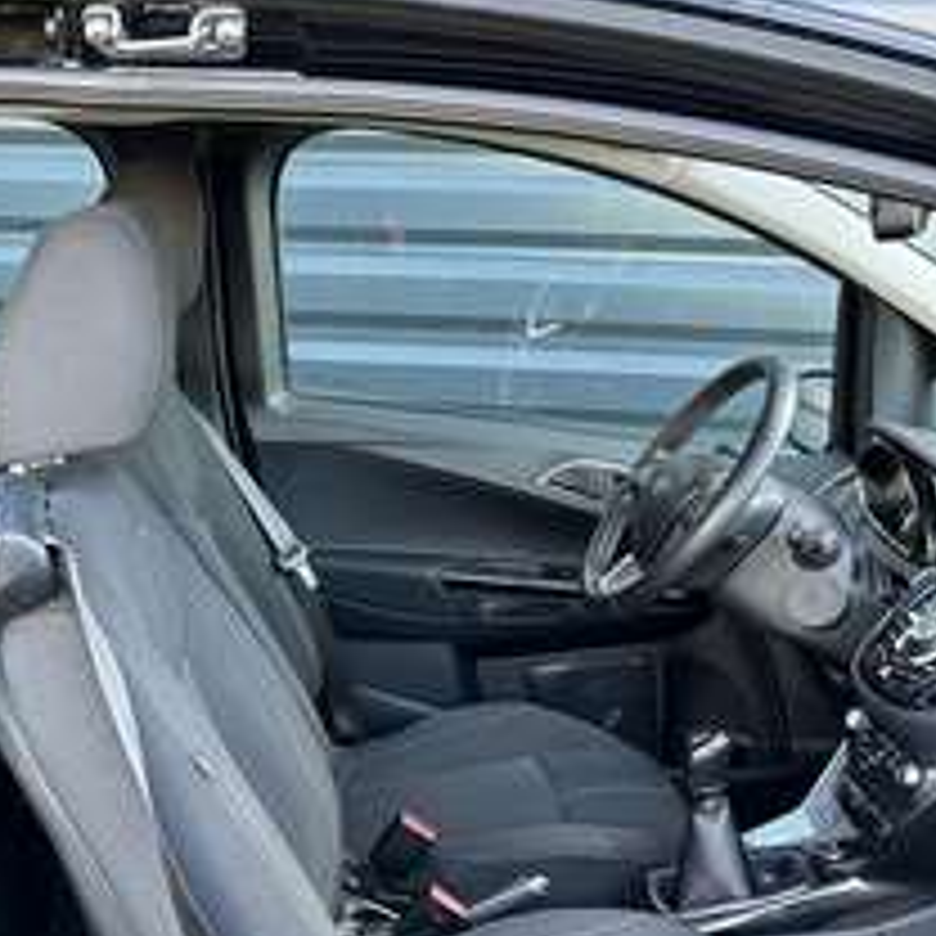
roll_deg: -1.8
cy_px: 605
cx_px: -32
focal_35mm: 52
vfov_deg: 32.6
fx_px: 1591
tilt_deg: -15.8
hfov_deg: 30.2
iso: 200
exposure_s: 1/121
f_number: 1.78
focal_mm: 6.86
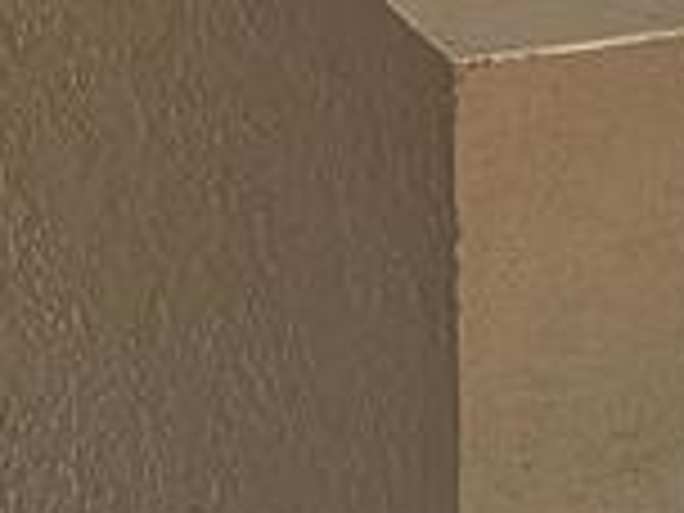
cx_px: 387
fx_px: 3201
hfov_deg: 12.2
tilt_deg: -0.7
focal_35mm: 162
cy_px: 1368
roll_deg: -1.6
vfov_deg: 8.2
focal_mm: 6.86
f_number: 1.78
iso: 200
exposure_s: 1/121
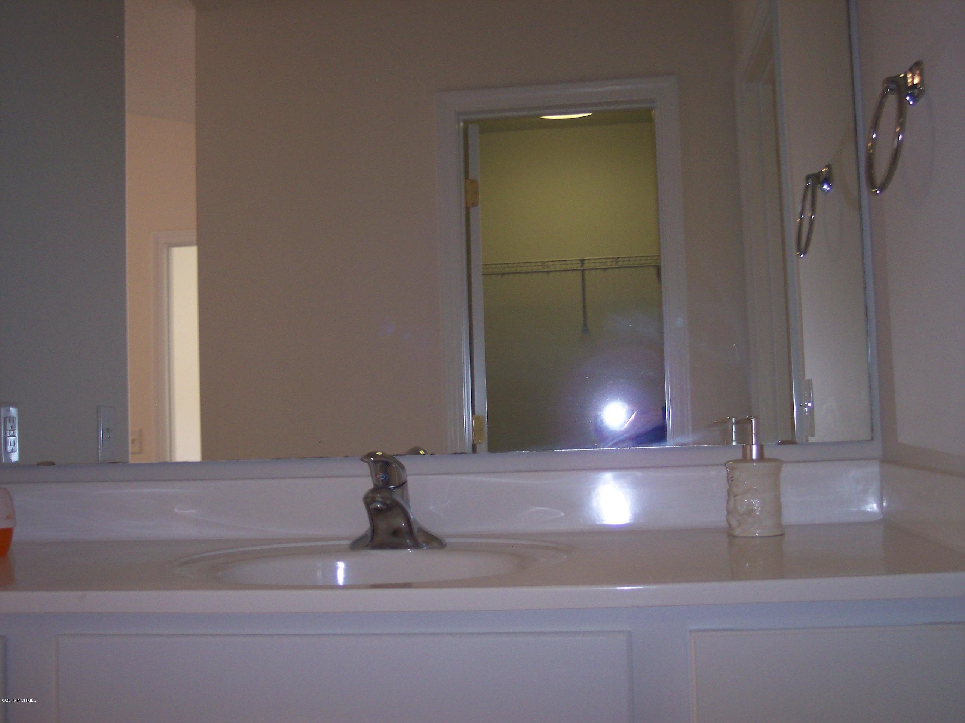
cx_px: 482
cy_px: 362
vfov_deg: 37.7
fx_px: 1059
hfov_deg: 49.0
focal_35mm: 38
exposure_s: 1/30
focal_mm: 8
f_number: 2.8
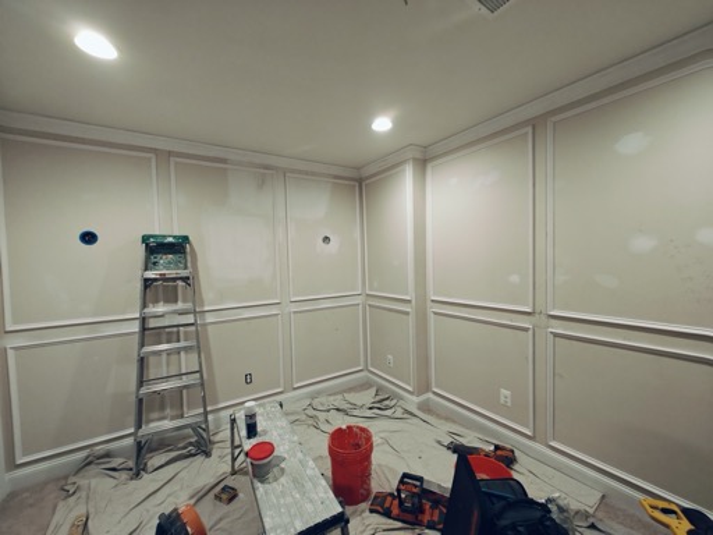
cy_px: 268
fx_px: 288
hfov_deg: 102.1
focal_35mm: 14
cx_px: 356
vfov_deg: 85.7
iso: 800
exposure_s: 1/60
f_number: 2.2
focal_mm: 2.59
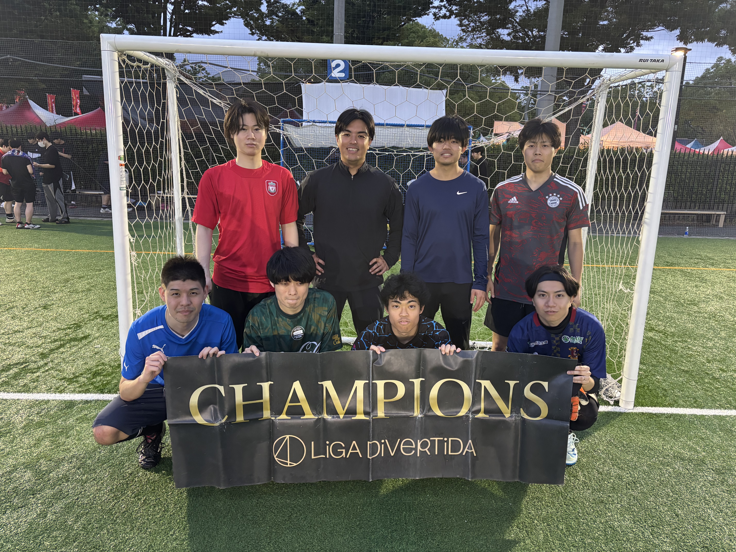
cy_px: 276
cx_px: 368
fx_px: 553
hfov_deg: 67.3
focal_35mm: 26
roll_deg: -1.9
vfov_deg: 53.1
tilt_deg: -12.8
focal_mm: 5.96
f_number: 1.6
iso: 320
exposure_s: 1/50
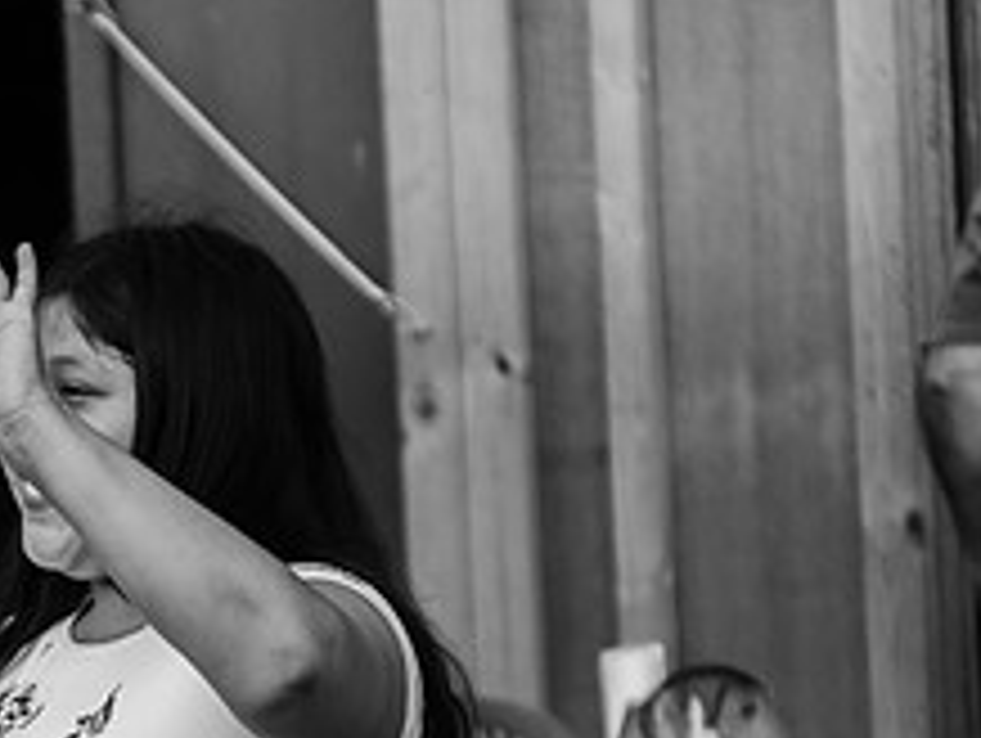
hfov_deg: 2.7
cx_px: 99
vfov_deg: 2.0
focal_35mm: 727
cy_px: 526
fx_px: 20626
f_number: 5.6
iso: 200
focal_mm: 190
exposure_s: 1/500
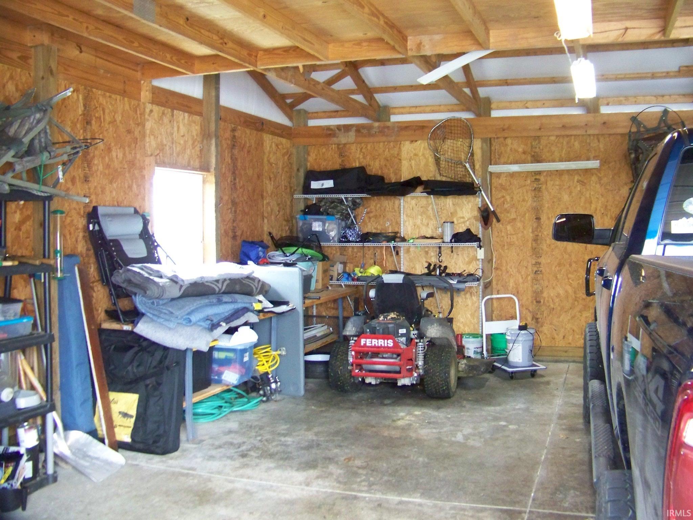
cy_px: 260
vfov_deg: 39.7
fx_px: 721
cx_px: 346
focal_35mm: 36
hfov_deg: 51.4
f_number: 2.8
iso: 400
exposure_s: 1/30
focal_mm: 5.85
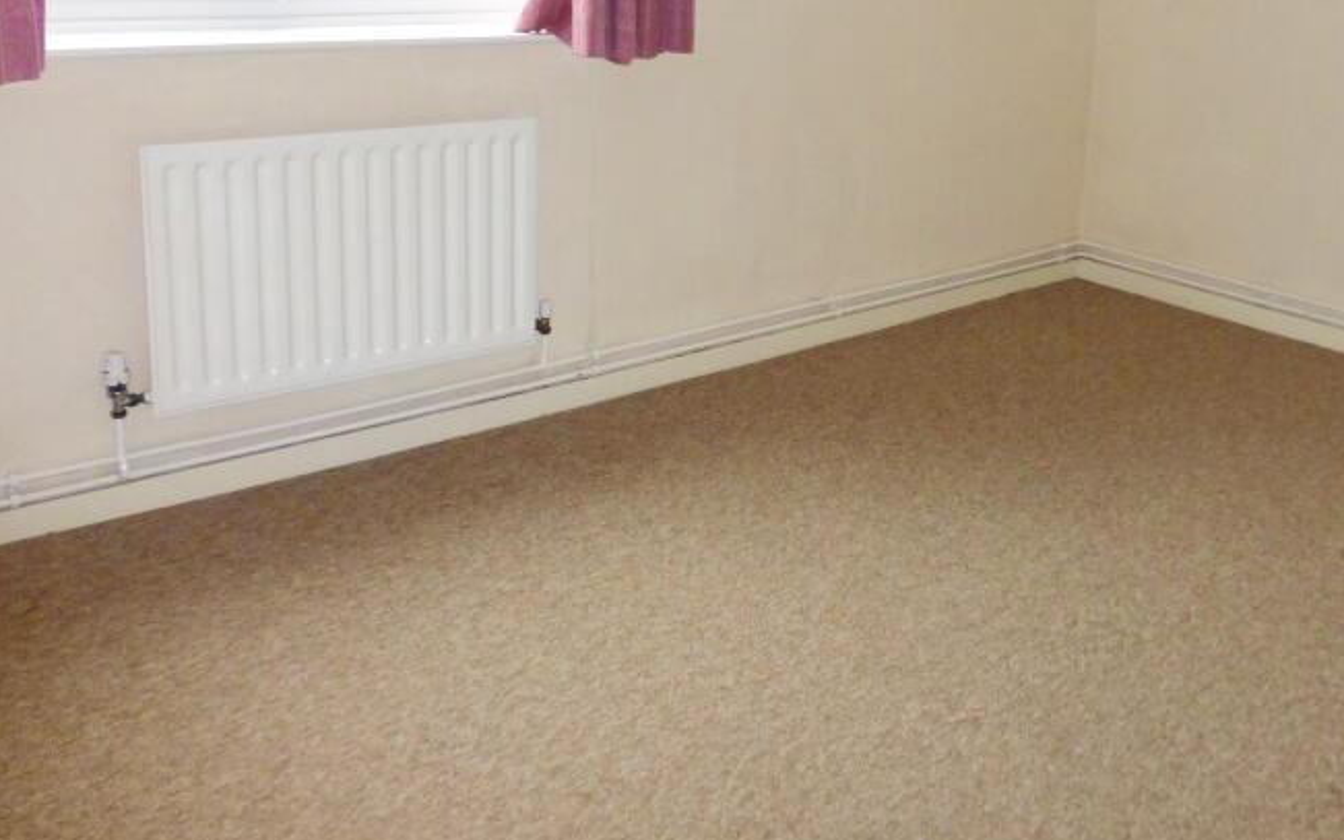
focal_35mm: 40
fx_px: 1465
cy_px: 227
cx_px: 952
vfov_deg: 31.5
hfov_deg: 48.0
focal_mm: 4.3
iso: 320
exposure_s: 1/60
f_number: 3.3
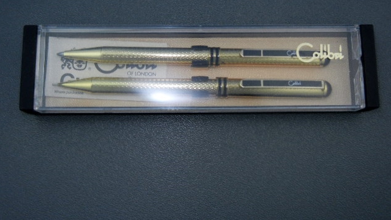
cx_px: 197
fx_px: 446
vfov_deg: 27.6
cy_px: 76
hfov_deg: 47.4
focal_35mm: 43
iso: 200
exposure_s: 1/30
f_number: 3.7
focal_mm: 7.1
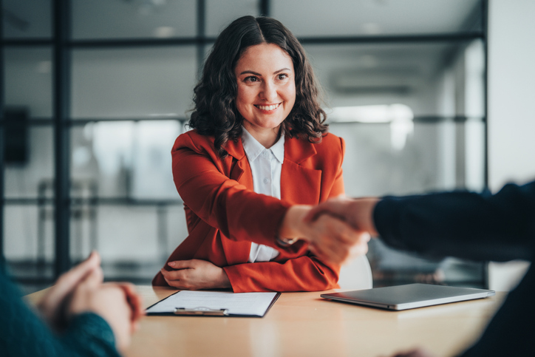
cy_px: 178
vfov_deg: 27.0
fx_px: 743
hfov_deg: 39.6
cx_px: 268
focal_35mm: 50
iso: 200
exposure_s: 1/400
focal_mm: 50
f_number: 1.2
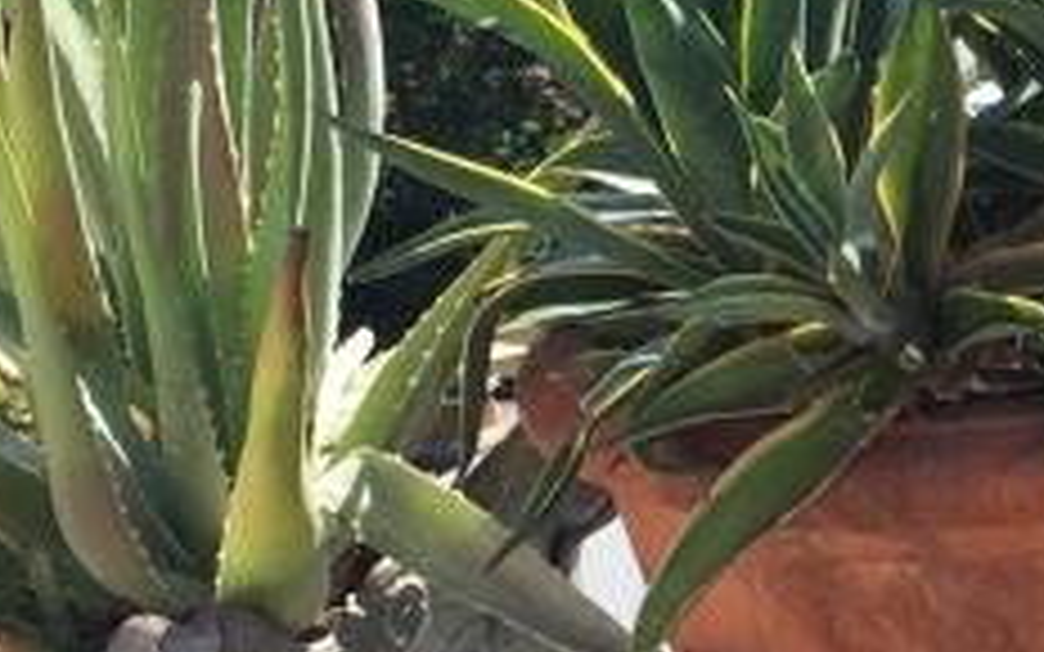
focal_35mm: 141
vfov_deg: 9.3
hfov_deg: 14.1
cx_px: 1462
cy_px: 585
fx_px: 4012
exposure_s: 1/942
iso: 32
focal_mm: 4.15
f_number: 2.2
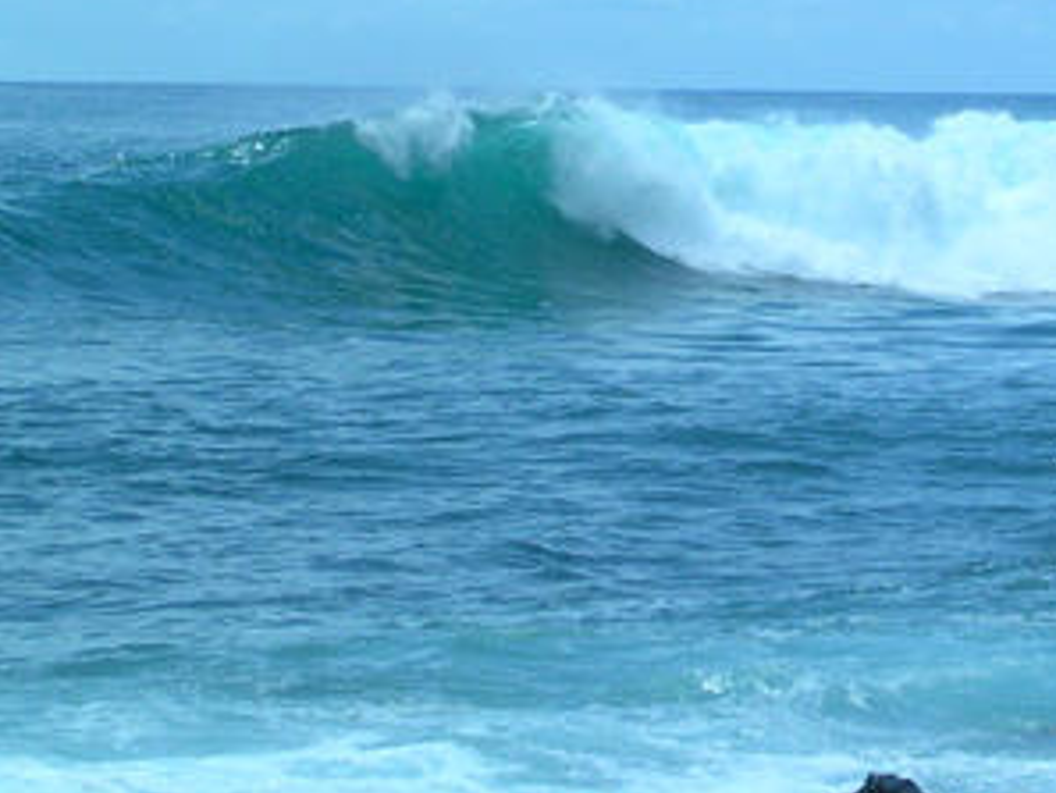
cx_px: 944
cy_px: 345
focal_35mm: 205
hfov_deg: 9.6
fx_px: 6256
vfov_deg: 7.3
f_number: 4.8
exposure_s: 1/696
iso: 100
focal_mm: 16.8
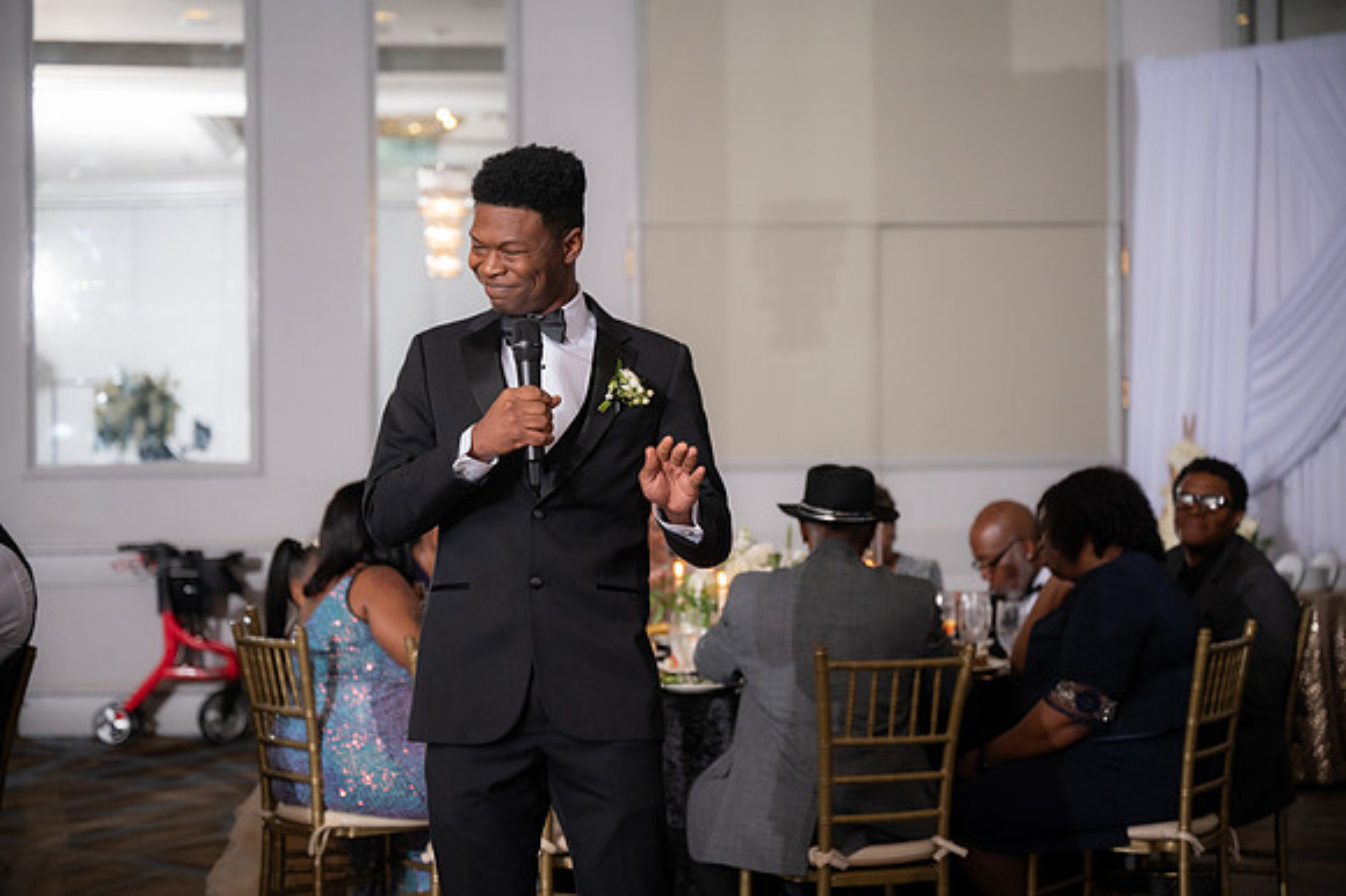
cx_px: 673
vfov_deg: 19.4
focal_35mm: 70
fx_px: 2616
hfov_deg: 28.9
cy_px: 448
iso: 2000
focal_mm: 70
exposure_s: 1/250
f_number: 2.8
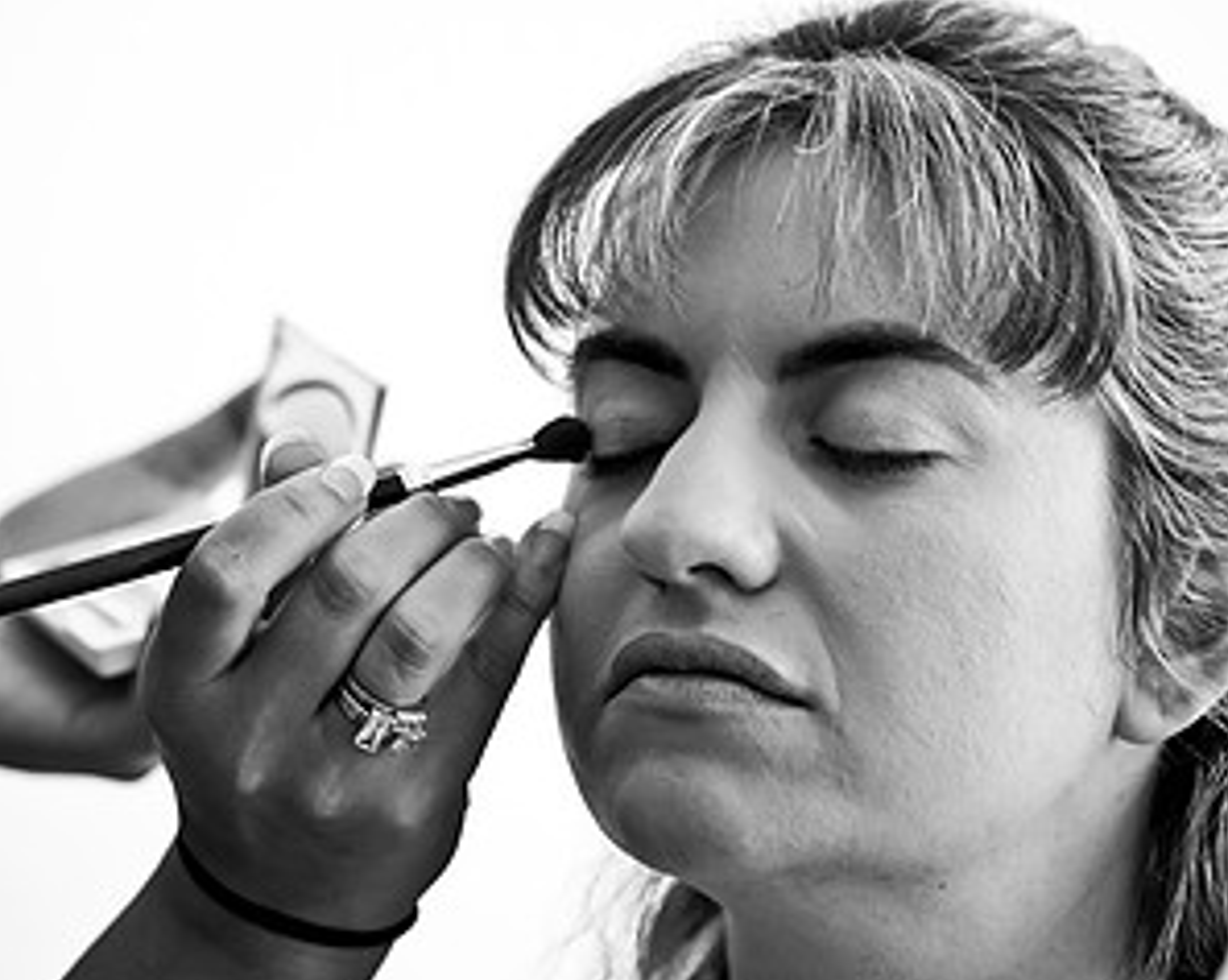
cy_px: 455
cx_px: 614
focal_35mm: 256
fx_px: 9295
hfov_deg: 7.6
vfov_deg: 6.0
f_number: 2.8
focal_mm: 120
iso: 200
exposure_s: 1/100
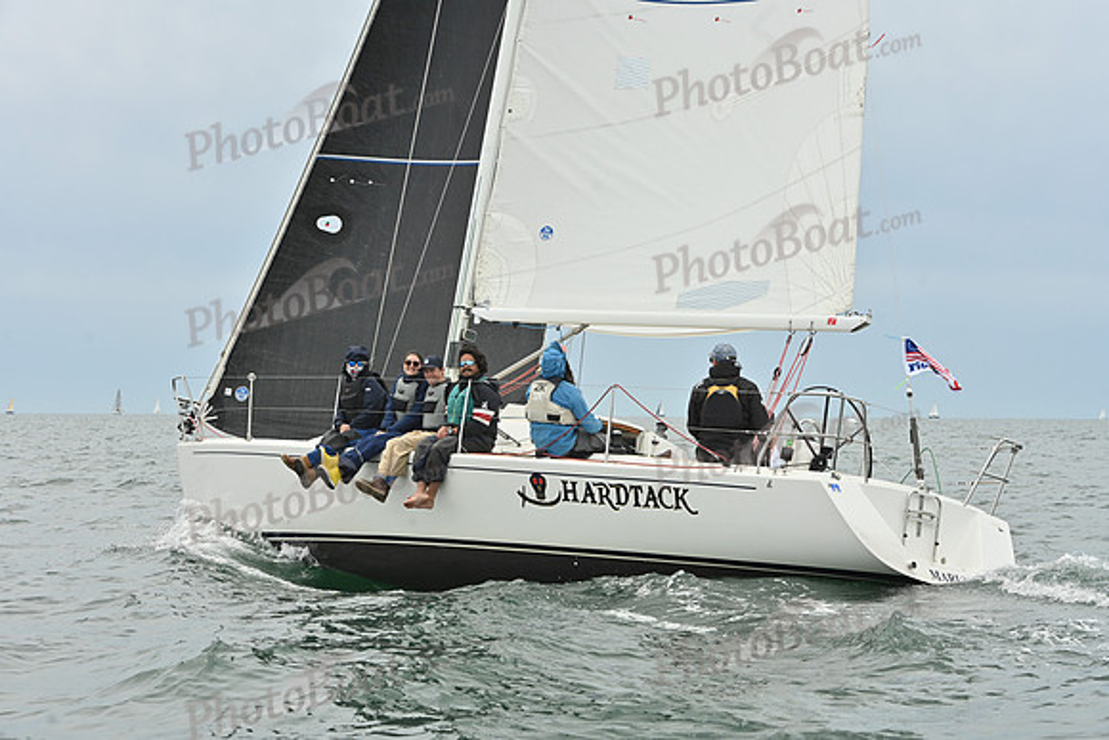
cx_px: 554
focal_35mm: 92
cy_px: 370
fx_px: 2835
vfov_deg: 14.9
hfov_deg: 22.1
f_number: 8
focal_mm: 92
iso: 320
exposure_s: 1/1000
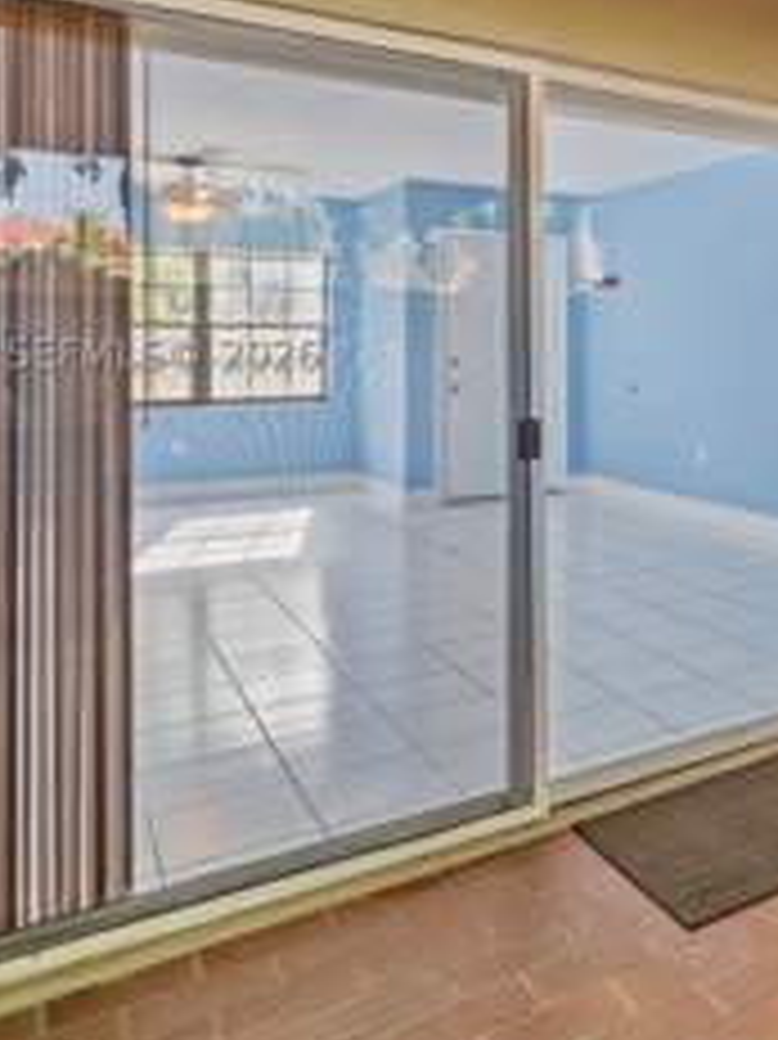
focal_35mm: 32
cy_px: 349
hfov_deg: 38.0
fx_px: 960
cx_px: 818
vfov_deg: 55.7
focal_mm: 16
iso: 400
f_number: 4.5
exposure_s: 1/15
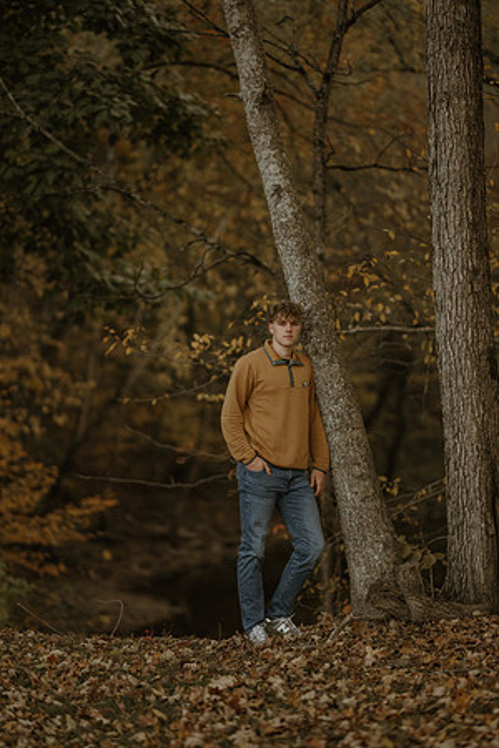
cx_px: 250
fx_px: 1767
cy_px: 374
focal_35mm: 85
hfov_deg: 16.1
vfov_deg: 23.9
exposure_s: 1/640
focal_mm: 85
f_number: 1.4
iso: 200
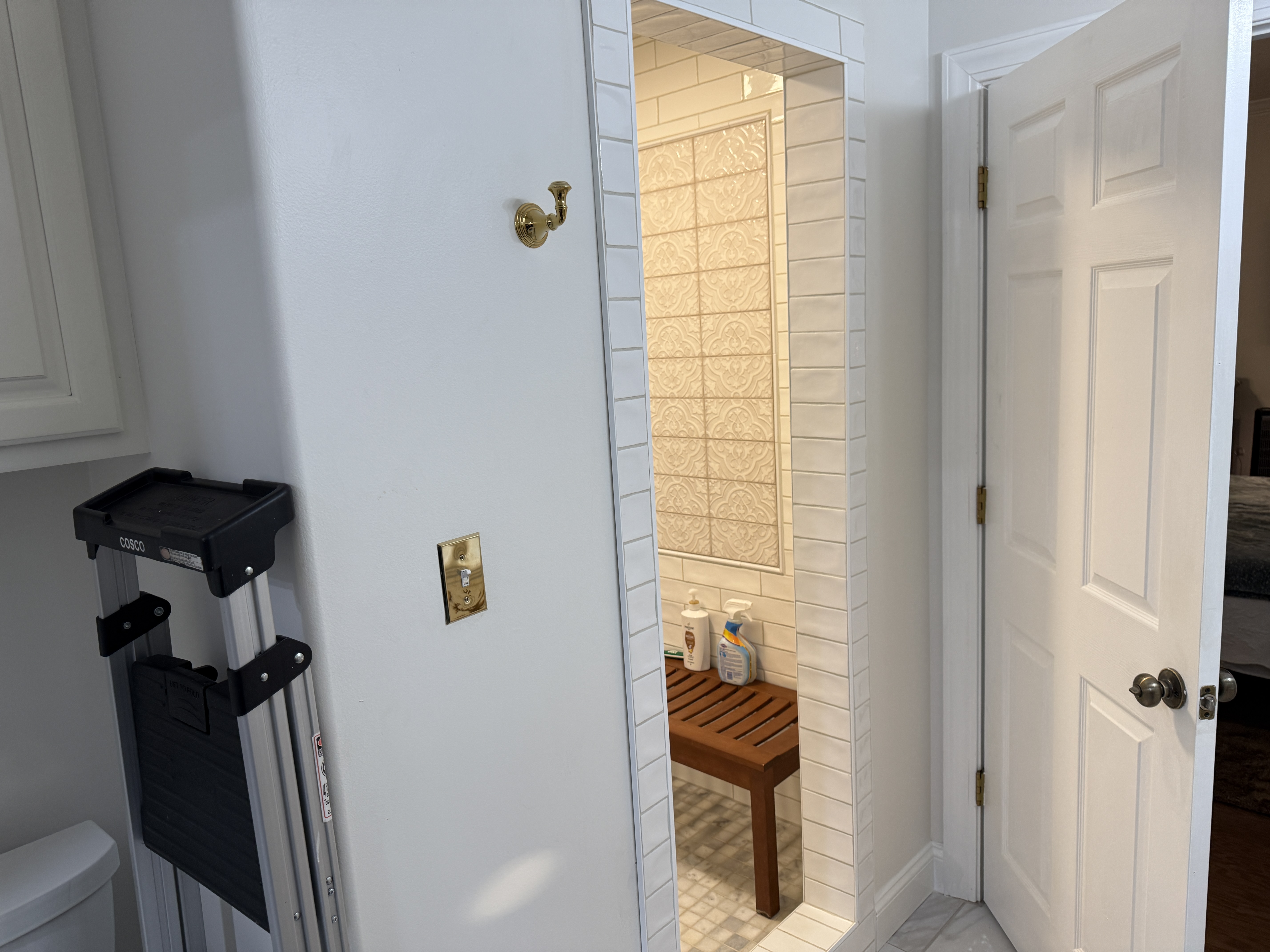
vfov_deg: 56.8
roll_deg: +3.9
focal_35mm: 24
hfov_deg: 71.6
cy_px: 476
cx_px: 635
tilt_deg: -8.7
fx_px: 881
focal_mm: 6.76
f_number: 1.78
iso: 160
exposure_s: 1/120
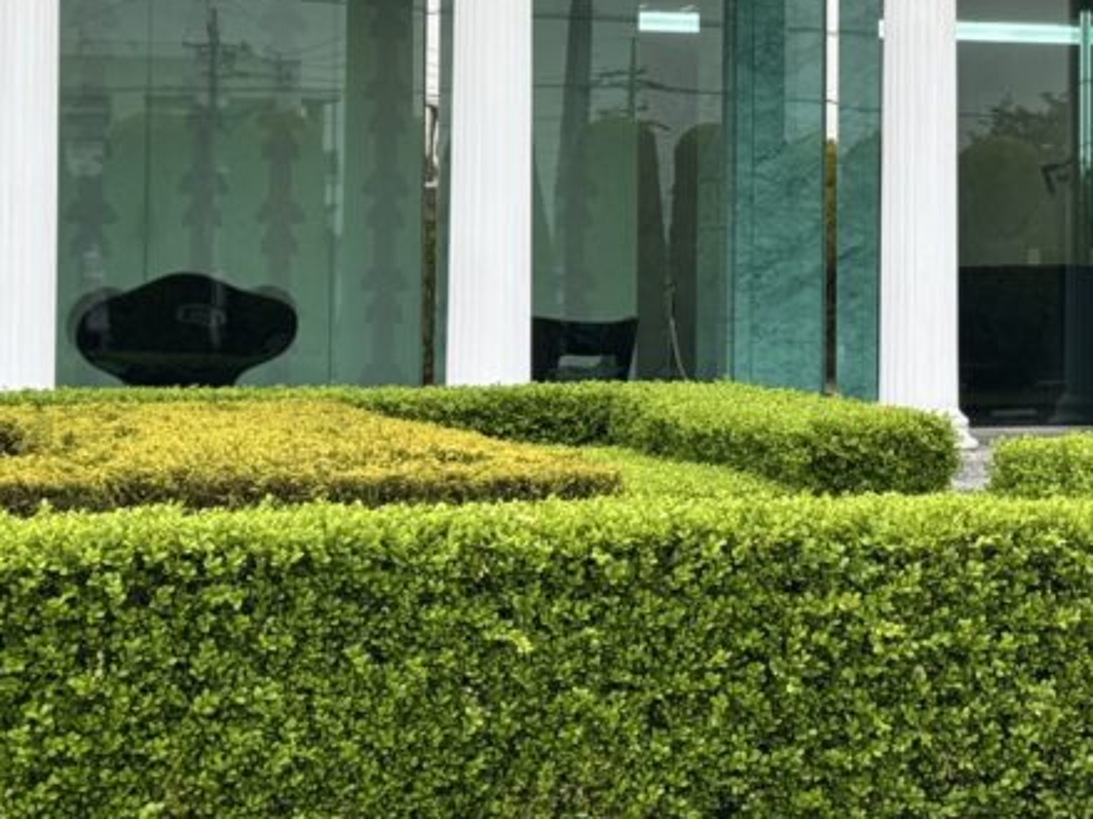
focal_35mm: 112
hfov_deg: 17.2
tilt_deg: +4.1
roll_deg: +0.2
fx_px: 3535
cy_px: 65
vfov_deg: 13.1
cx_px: 1098
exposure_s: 1/756
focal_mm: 6.76
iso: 64
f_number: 1.78
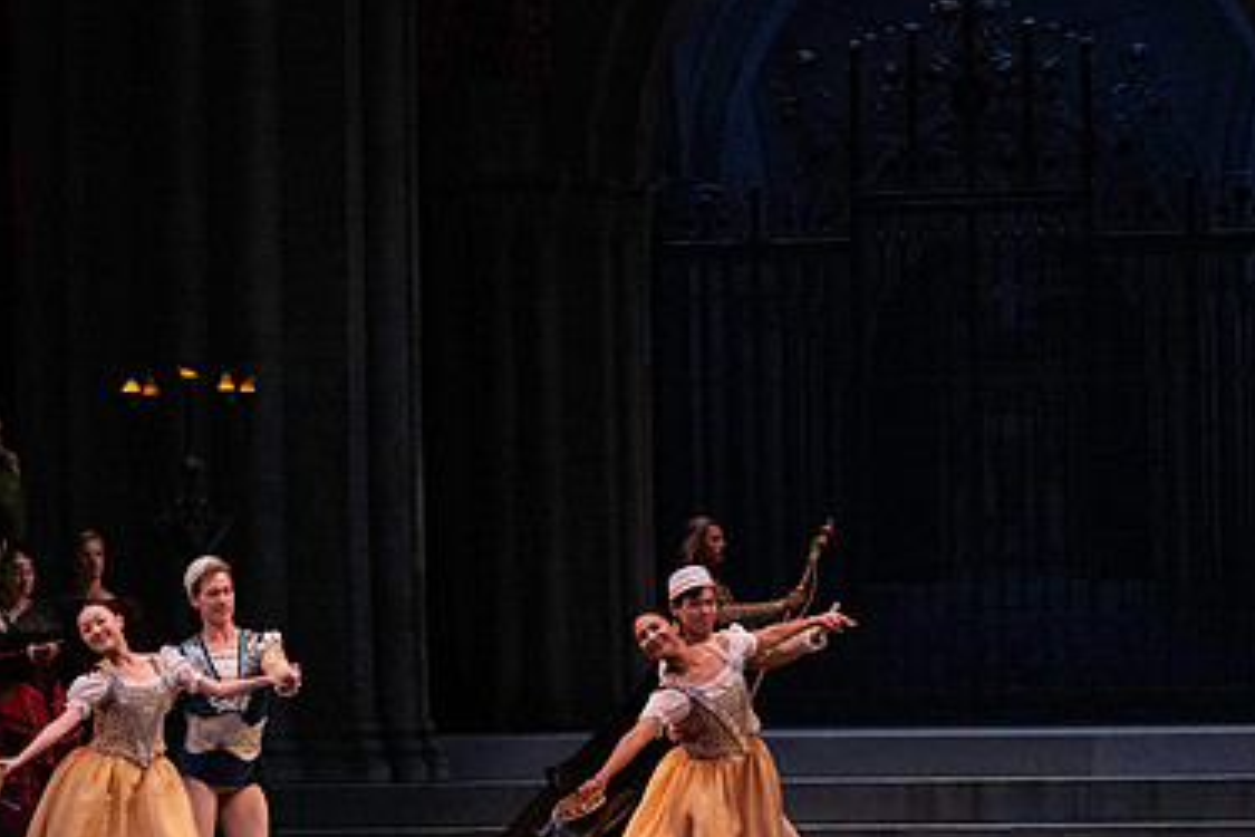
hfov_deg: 11.5
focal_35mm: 178
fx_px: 6205
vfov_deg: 7.7
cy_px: 584
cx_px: 482
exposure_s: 1/400
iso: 12800
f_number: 7.1
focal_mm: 115
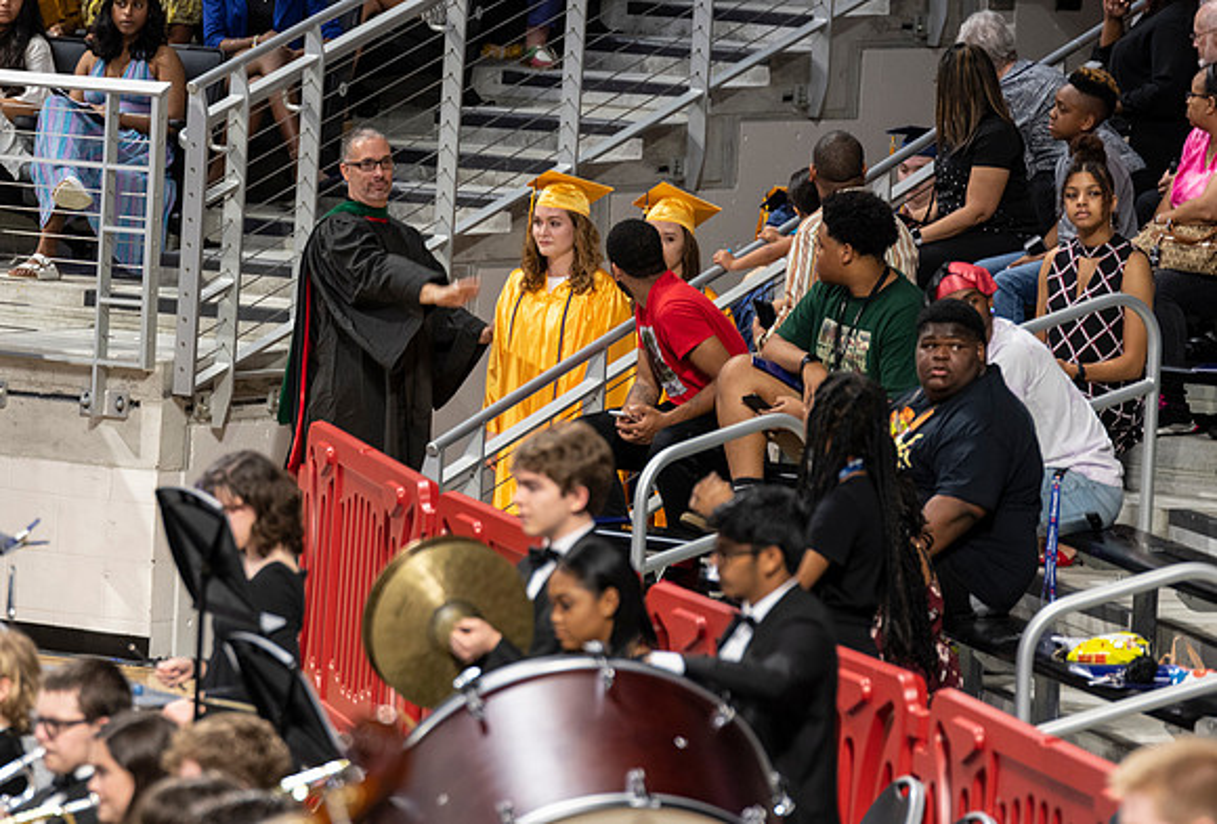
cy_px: 259
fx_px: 9970
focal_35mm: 293
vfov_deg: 4.7
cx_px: 584
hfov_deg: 7.0
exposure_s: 1/100
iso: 1000
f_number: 3.5
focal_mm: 200
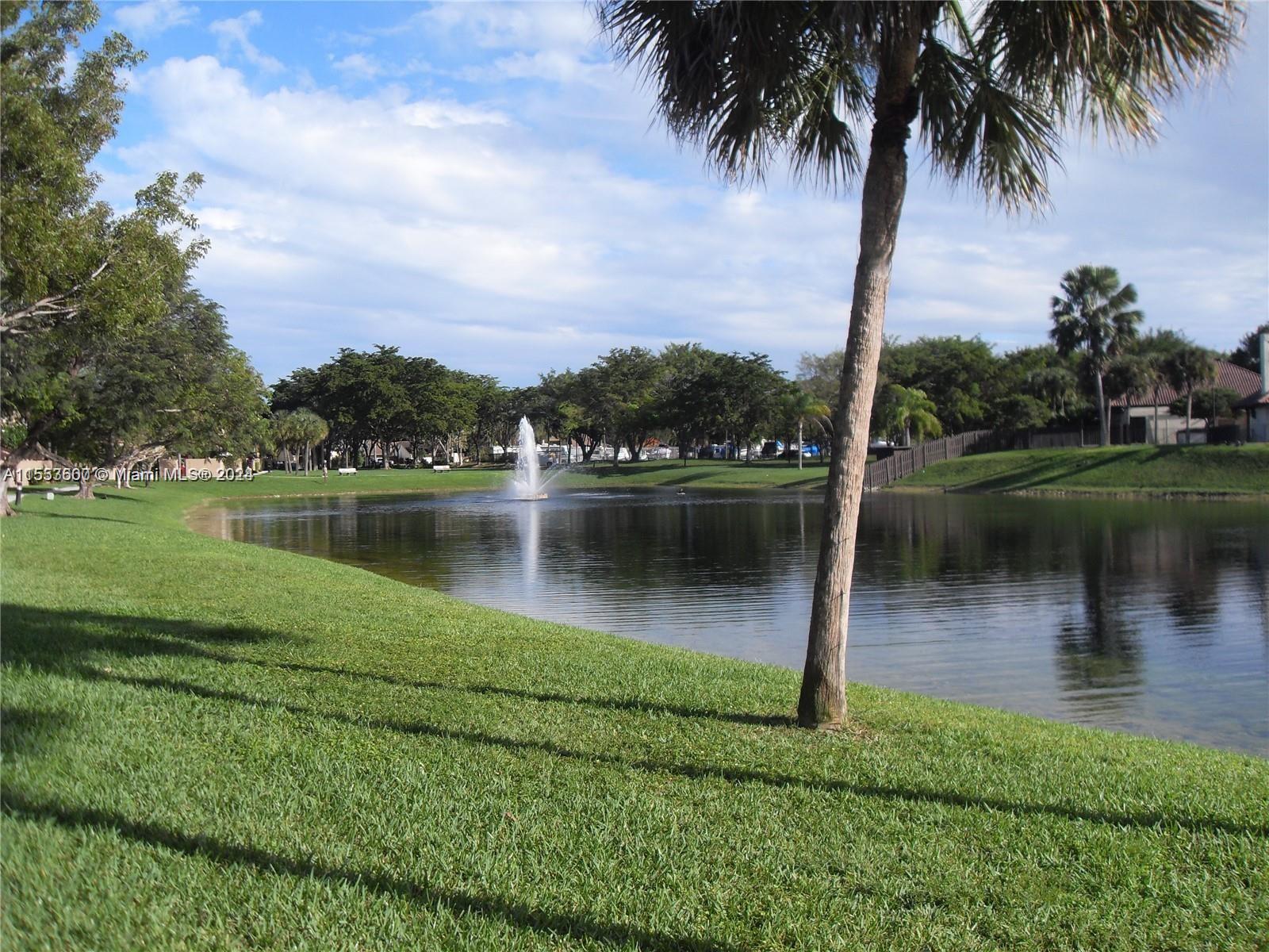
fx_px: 1283
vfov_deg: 40.7
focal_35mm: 35
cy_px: 476
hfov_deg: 52.6
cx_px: 634
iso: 80
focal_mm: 6.3
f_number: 7
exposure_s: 1/180
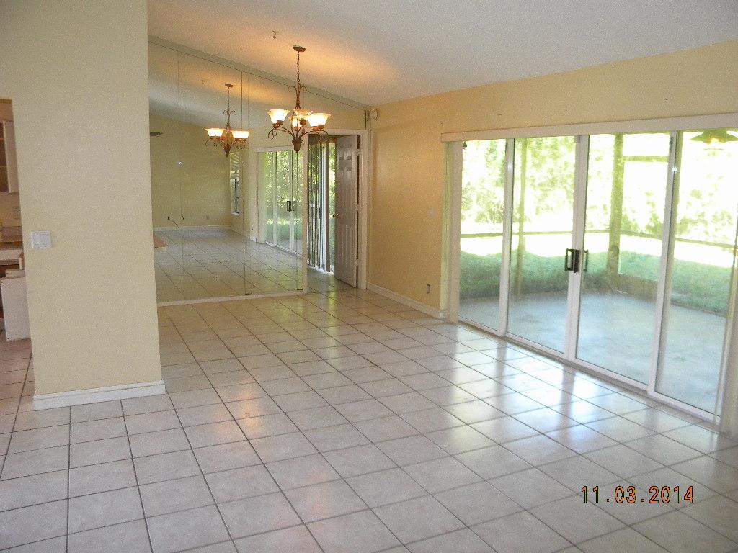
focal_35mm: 28
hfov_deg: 63.4
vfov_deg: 49.7
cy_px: 276
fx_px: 597
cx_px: 369
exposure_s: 1/55.7
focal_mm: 5
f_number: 3.5
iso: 329
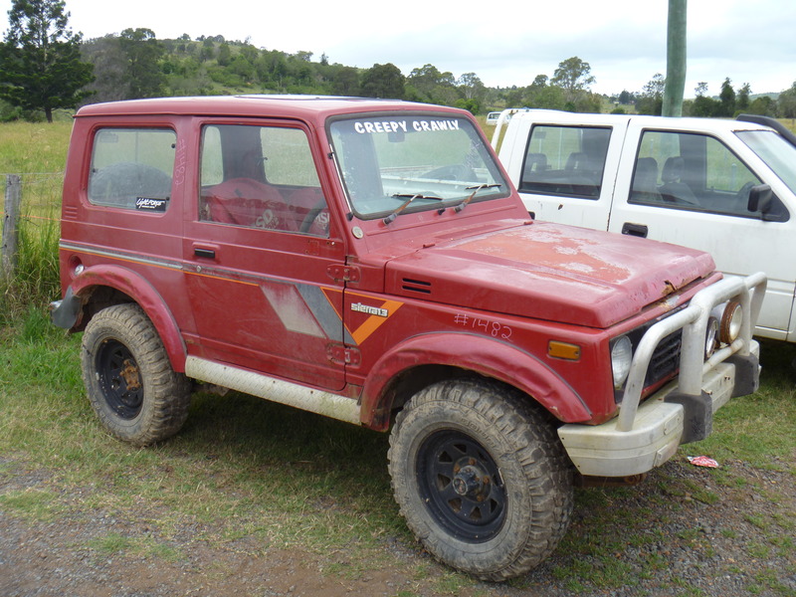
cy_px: 298
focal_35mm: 35
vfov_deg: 40.7
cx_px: 398
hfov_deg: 52.6
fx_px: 805
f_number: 3.5
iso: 80
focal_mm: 6.3
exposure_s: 1/250
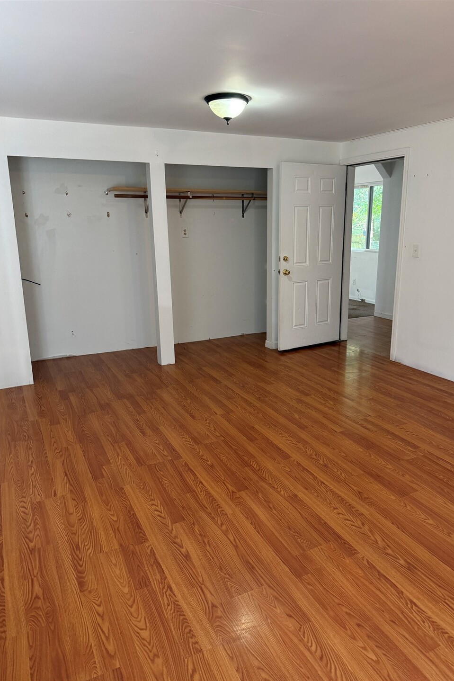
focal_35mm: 25
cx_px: 252
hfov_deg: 51.2
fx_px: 473
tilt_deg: -14.2
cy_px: 340
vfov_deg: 71.5
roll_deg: +0.8
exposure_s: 1/74
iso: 200
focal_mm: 6.76
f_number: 1.78
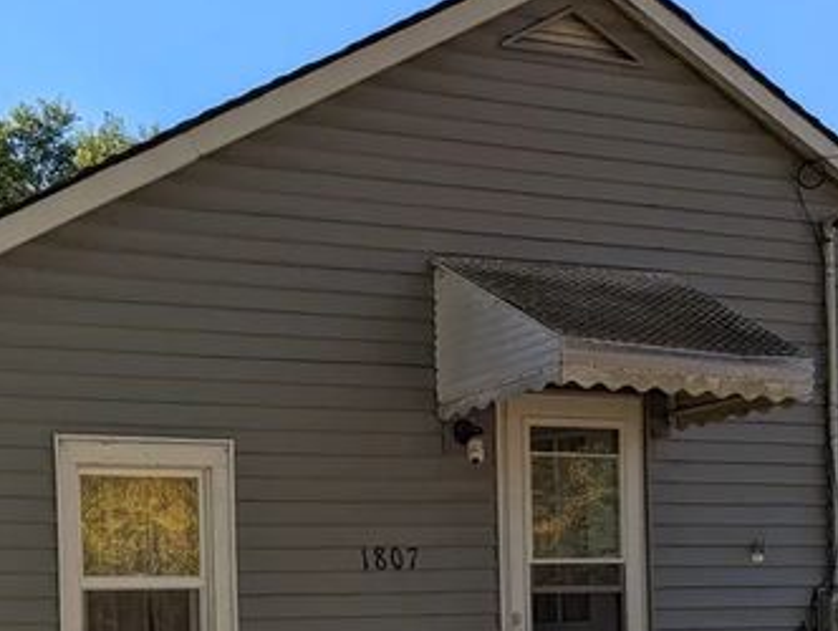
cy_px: 675
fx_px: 1794
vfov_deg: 19.2
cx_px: 280
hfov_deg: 26.1
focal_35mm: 74
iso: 22
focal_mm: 6.9
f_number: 1.68
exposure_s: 1/6369
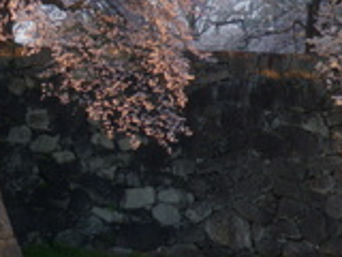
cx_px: 4
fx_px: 1344
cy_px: 78
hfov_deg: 14.3
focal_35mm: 136
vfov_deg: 10.9
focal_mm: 11.1
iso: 200
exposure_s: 1/80
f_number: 4.6
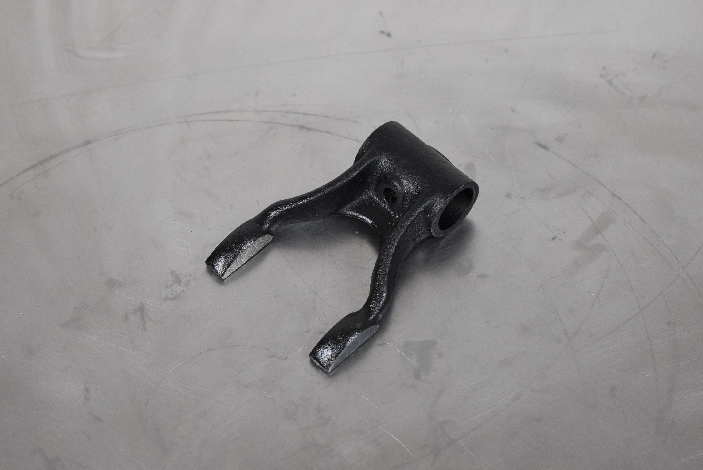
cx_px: 352
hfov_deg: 24.6
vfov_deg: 16.6
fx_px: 1612
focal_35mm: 82
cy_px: 235
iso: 1250
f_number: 5.6
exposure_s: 1/125
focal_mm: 55
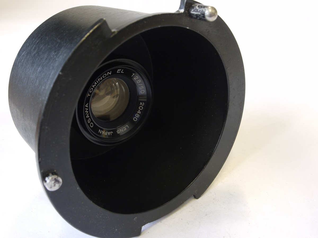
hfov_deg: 41.2
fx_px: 423
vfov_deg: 31.5
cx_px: 159
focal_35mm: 46
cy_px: 119
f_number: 9
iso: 400
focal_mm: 23
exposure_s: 1/10
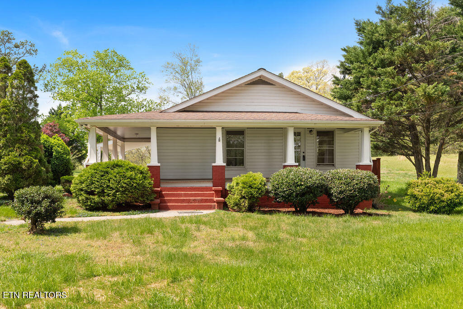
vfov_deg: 37.9
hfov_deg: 54.4
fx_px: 450
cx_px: 232
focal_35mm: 35
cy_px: 154
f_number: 8
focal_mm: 35
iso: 400
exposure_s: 1/200
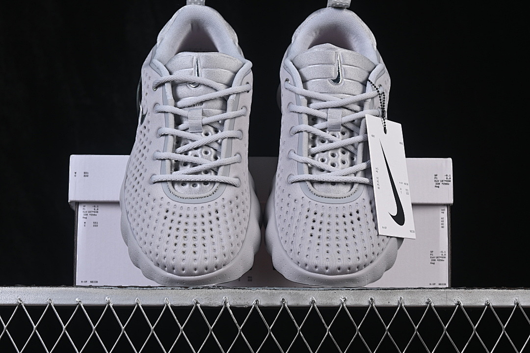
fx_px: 1104
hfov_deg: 27.0
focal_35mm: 75
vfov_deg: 18.2
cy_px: 176
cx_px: 265
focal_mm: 50
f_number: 8
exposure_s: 1/80
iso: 160
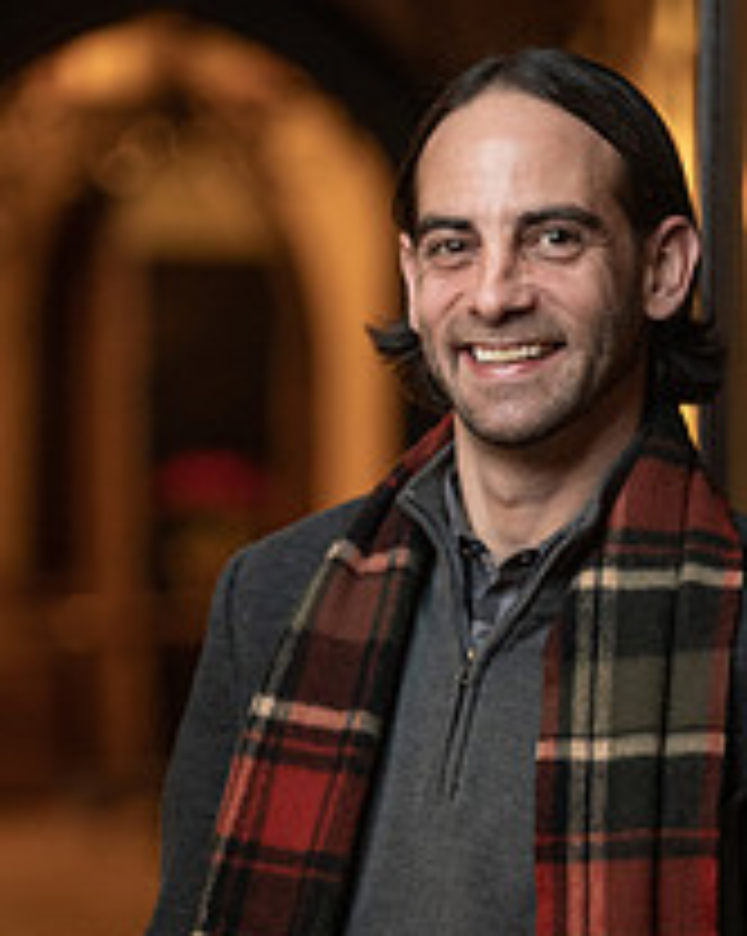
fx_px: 6974
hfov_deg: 6.1
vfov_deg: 7.7
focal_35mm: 252
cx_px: 495
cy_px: 814
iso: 4000
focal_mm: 124
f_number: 2.8
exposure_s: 1/200
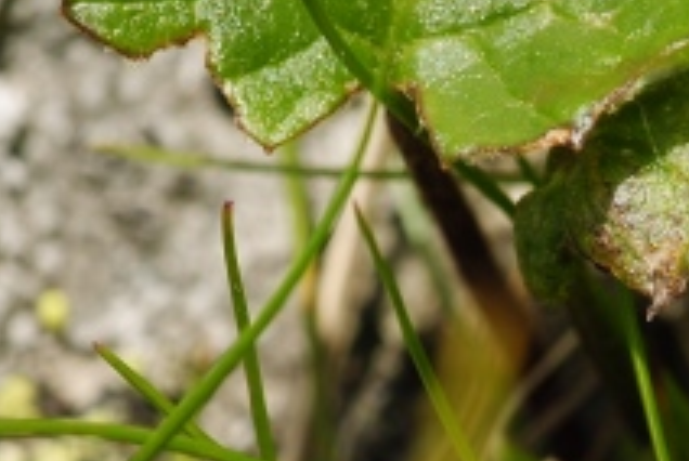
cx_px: 546
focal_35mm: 482
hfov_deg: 4.3
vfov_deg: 2.9
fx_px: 9236
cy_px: 464
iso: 100
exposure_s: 1/250
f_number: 8
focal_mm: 85
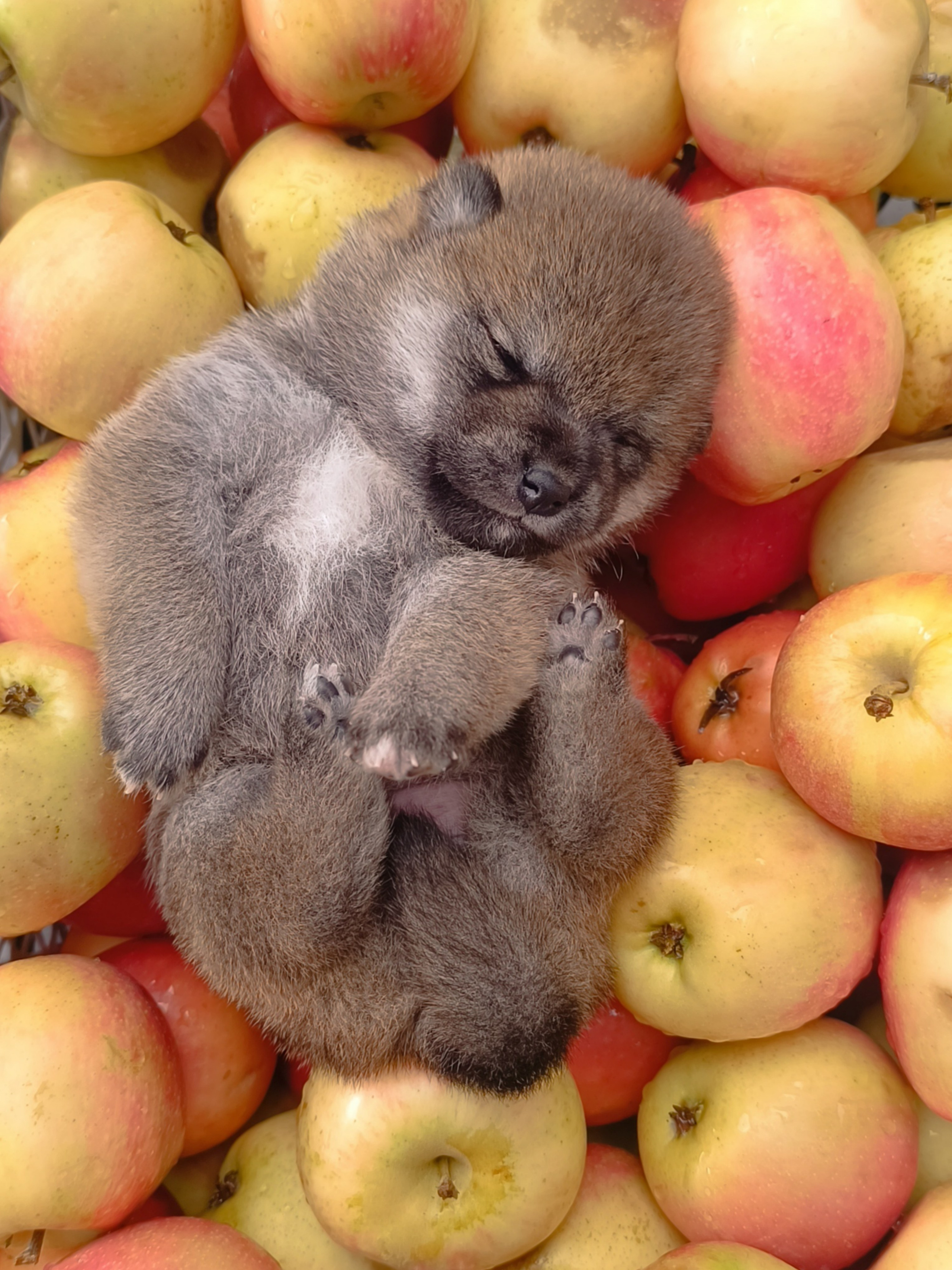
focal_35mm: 24
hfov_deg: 56.8
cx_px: 476
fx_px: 880
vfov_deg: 71.6
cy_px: 635
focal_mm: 6.14
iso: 76
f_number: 1.65
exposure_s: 1/101
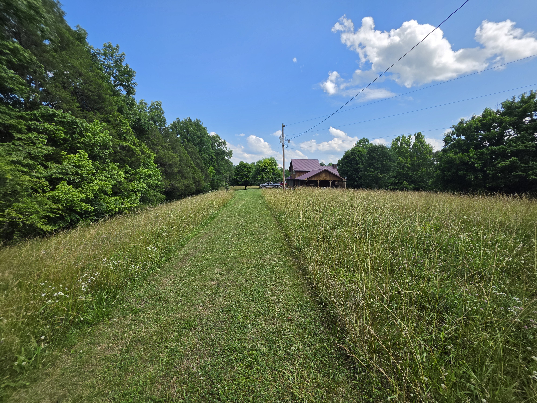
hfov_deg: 106.2
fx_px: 202
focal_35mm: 13
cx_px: 268
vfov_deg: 89.9
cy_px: 202
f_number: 1.9
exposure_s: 1/1468
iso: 32
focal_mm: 2.2
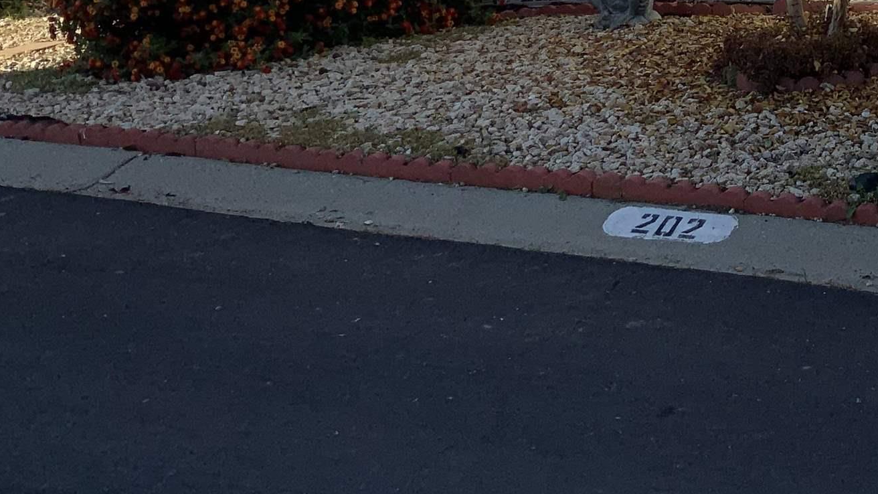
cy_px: -262
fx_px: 1723
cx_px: 988
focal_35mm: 74
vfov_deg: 15.0
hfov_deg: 26.2
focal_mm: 3
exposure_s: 1/1490
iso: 16
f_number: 1.8
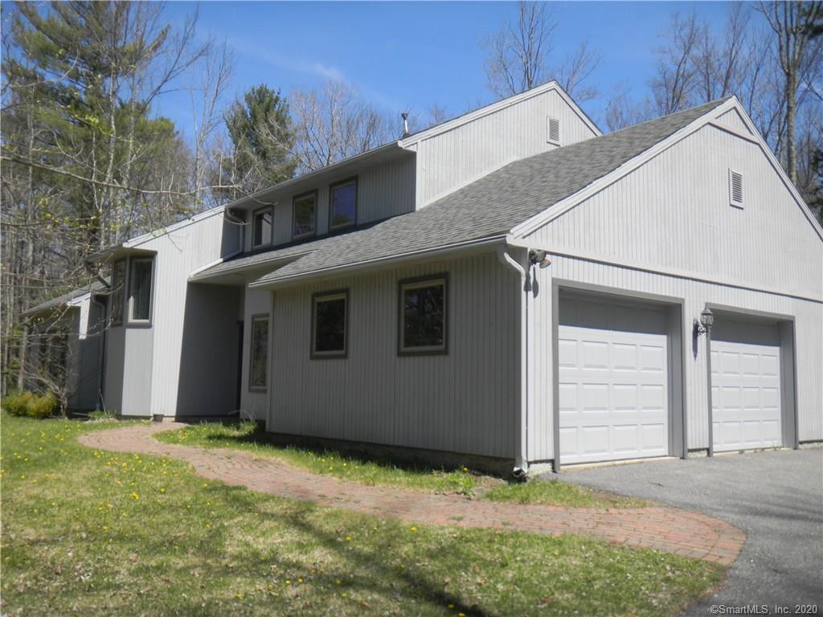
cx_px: 412
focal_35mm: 33
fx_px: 785
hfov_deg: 55.4
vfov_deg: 42.9
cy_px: 308
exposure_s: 1/174
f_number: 8
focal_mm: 6
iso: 80
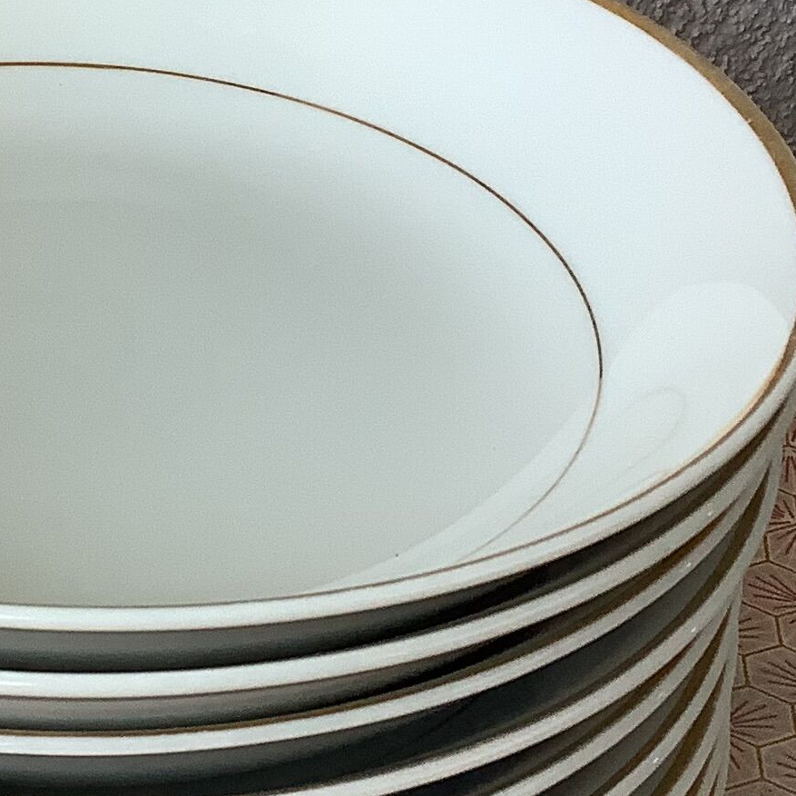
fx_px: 2654
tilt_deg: -29.2
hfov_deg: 16.8
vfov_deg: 17.1
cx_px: 45
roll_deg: +0.2
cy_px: 336
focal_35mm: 102
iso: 80
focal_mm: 3.3
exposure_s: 1/120
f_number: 2.4
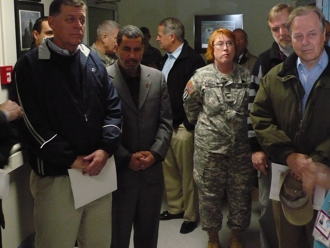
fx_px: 524
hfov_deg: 34.9
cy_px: 124
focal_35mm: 55
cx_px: 165
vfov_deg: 26.6
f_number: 3.5
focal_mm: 9.1
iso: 640
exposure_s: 1/30
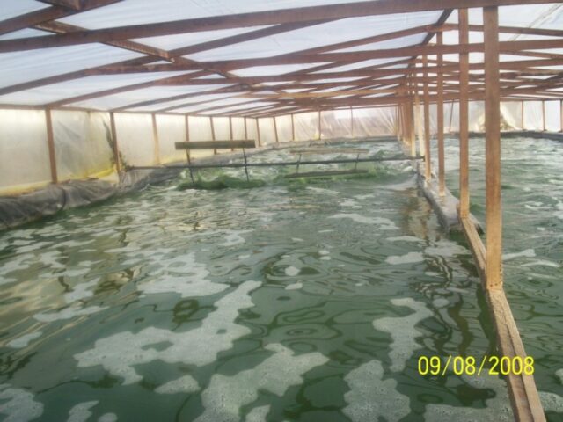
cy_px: 211
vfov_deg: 39.7
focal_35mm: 36
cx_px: 282
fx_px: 586
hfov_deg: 51.4
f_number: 4.5
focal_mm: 5.9
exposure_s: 1/140
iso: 100
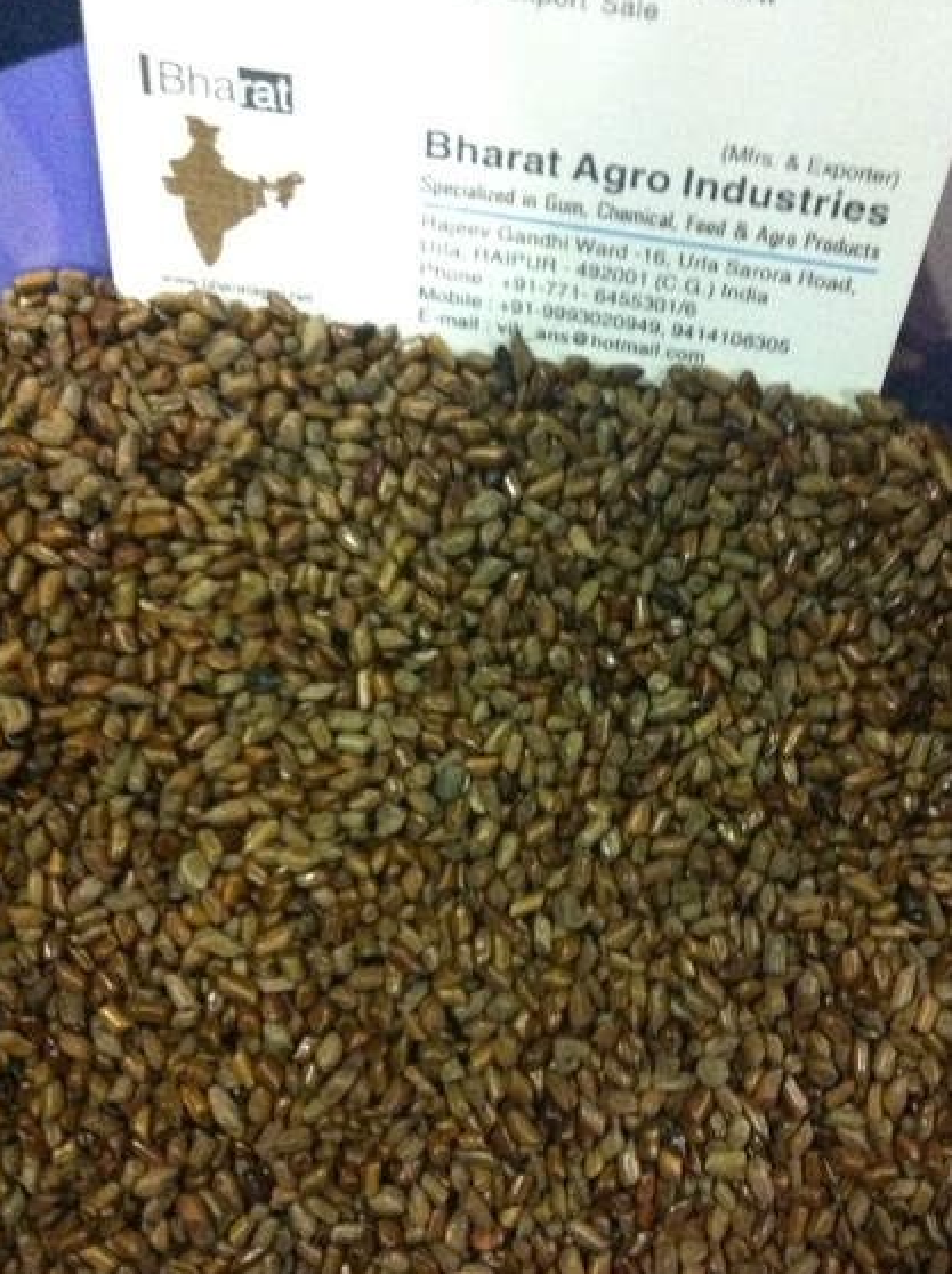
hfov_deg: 34.2
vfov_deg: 44.8
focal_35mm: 42
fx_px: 1544
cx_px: 548
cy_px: 661
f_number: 2.8
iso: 1000
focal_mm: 3.85
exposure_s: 1/15
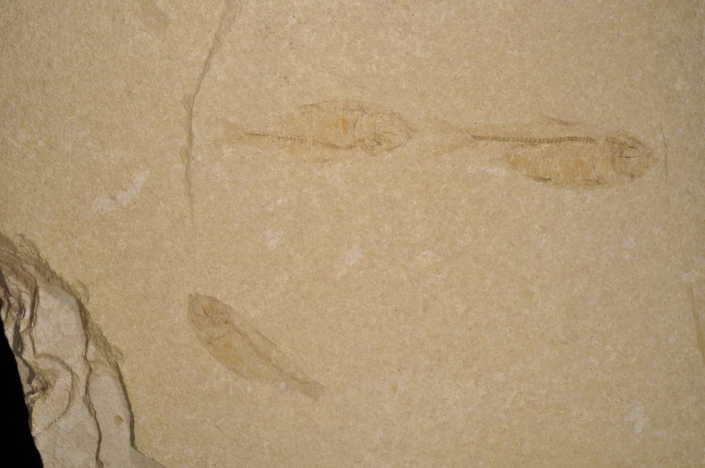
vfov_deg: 15.2
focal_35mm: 90
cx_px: 352
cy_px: 234
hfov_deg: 22.6
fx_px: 1760
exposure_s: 1/15
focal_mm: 60
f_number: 36
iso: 200
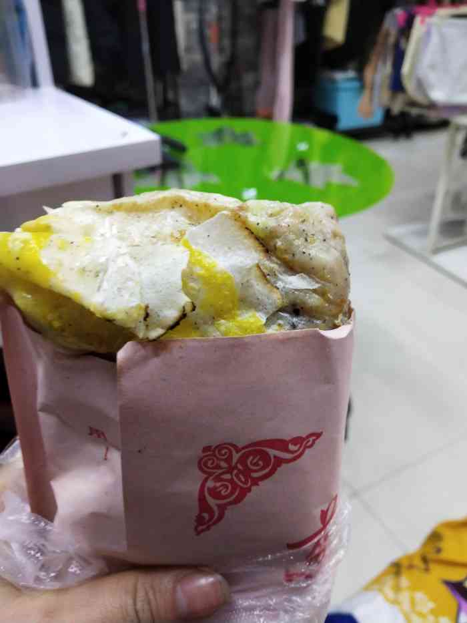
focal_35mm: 30
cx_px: 234
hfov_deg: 46.8
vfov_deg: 60.0
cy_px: 312
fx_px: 540
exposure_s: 1/50
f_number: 1.8
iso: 252
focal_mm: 3.95
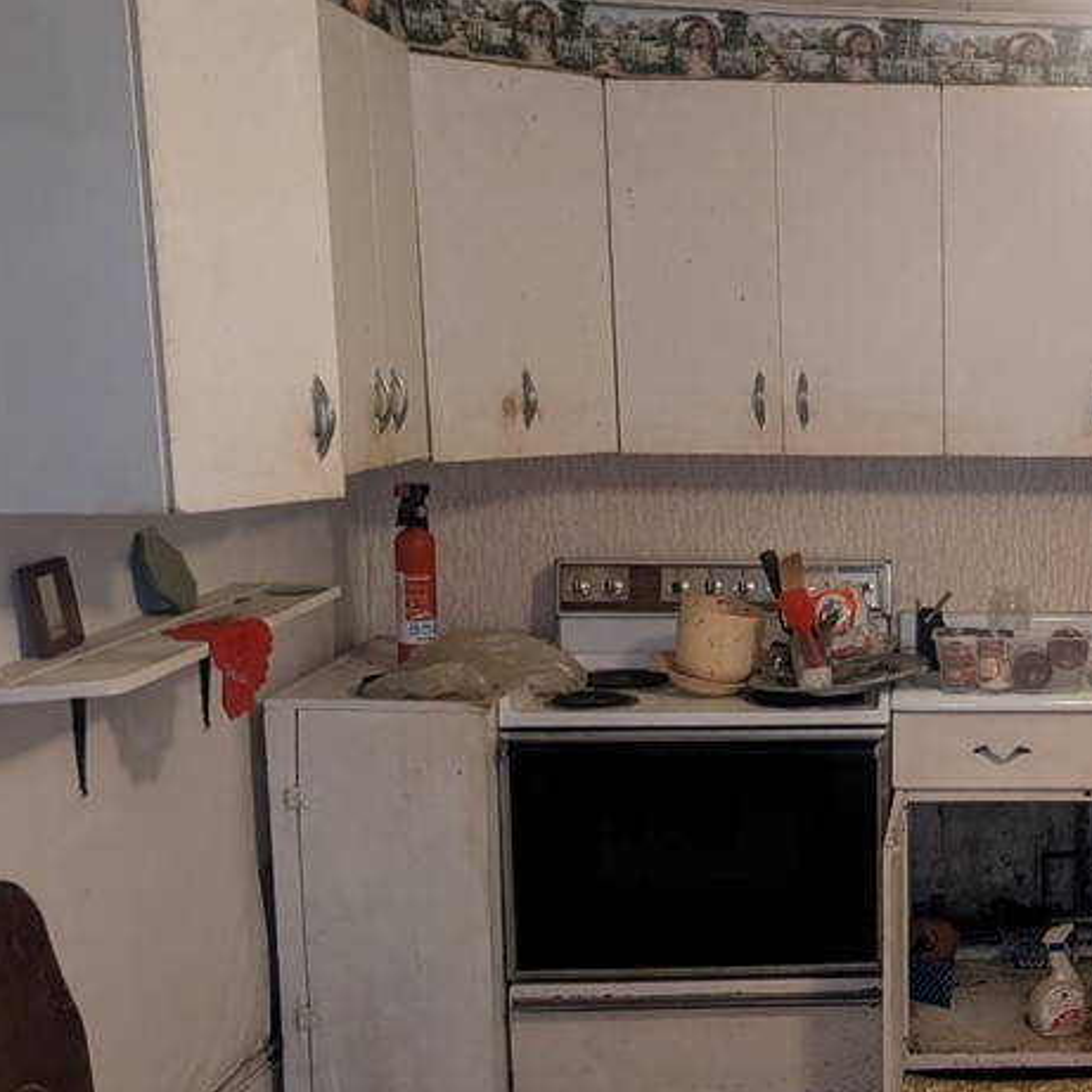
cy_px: 642
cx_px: 1048
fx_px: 1677
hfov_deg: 33.5
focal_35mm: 47
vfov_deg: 36.0
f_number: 1.68
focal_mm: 6.9
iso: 22
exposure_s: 1/55.4
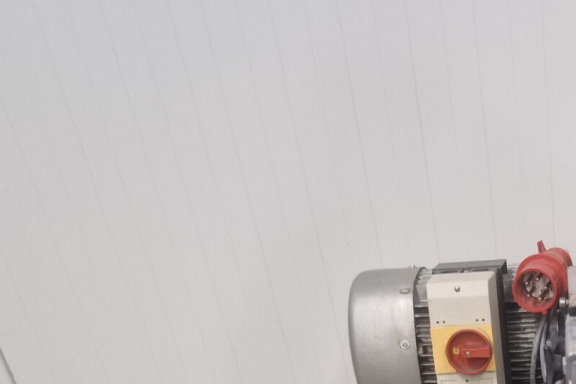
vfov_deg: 20.2
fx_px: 976
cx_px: 564
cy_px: 512
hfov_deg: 30.7
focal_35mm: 61
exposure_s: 1/100
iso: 50
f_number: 1.8
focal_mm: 5.4
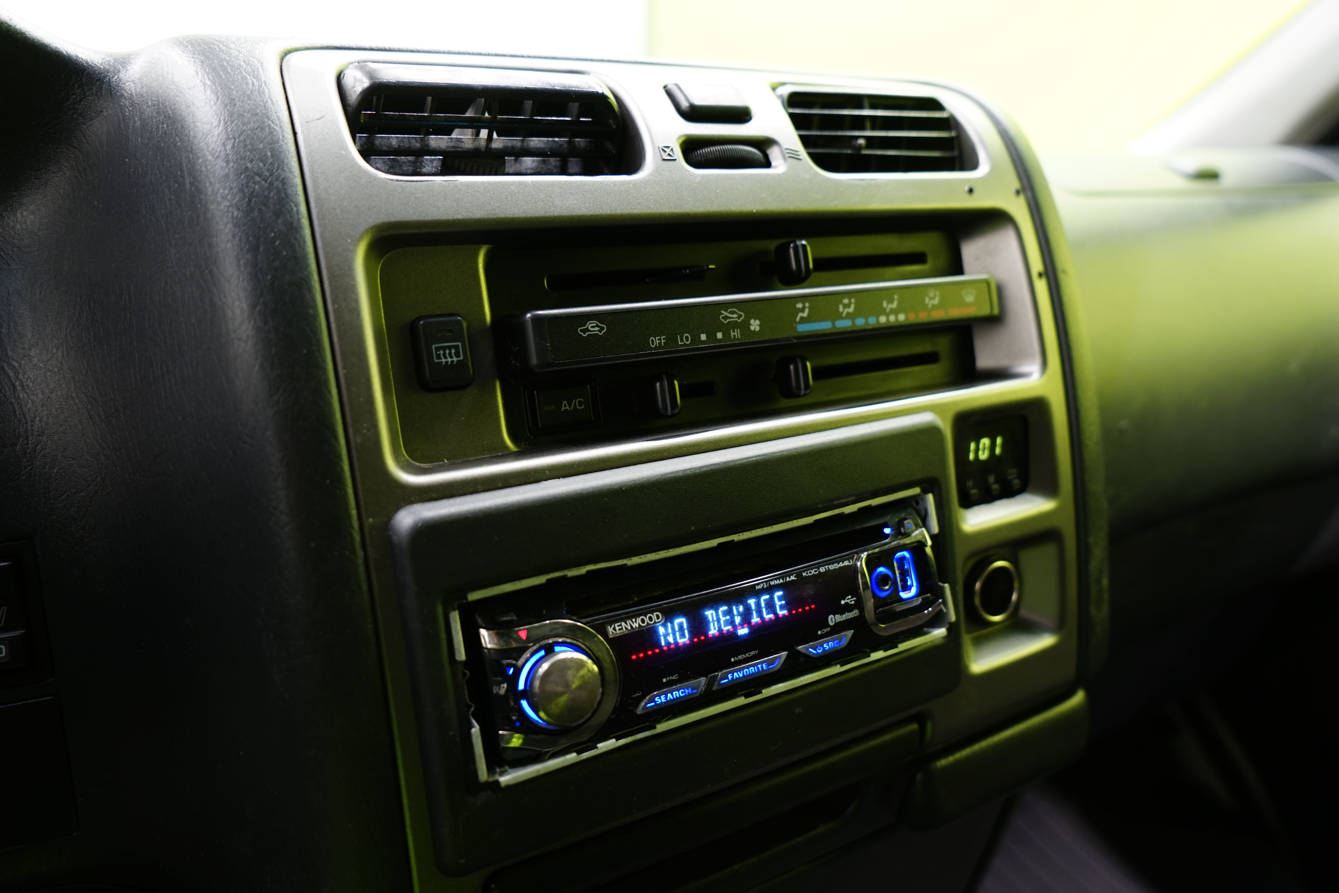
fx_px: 930
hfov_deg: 71.5
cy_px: 446
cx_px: 670
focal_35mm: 25
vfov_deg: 51.3
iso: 400
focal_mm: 25
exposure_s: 1/10
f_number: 4
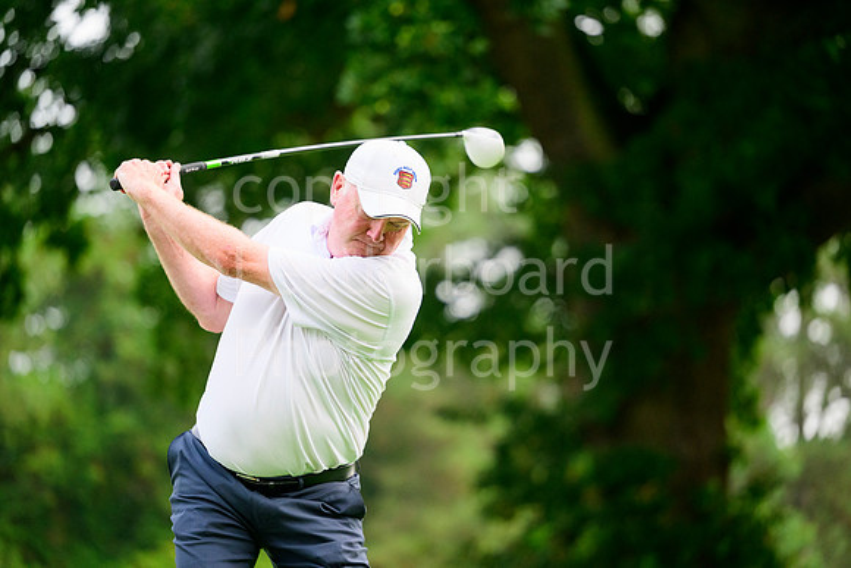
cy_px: 284
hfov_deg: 14.2
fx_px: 3428
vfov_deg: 9.5
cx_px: 426
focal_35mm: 145
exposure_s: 1/2000
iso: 1600
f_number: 2.8
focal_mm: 145
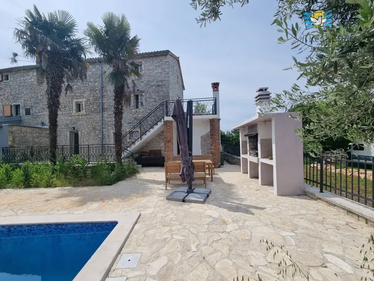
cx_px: 187
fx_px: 140
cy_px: 140
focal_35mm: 13
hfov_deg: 106.2
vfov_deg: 89.9
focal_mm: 2.2
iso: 50
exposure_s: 1/3144
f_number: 2.2
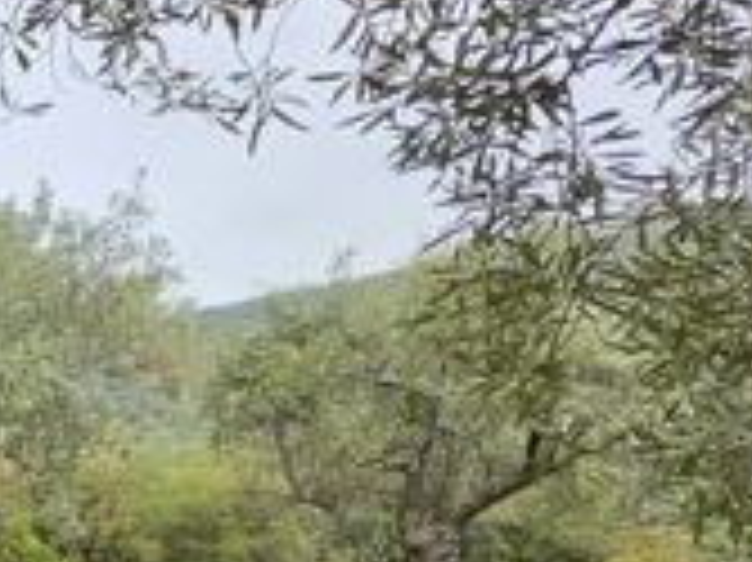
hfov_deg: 19.2
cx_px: -763
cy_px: 544
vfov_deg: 25.4
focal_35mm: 55
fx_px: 1194
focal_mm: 2.2
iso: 32
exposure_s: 1/1033
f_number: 1.9
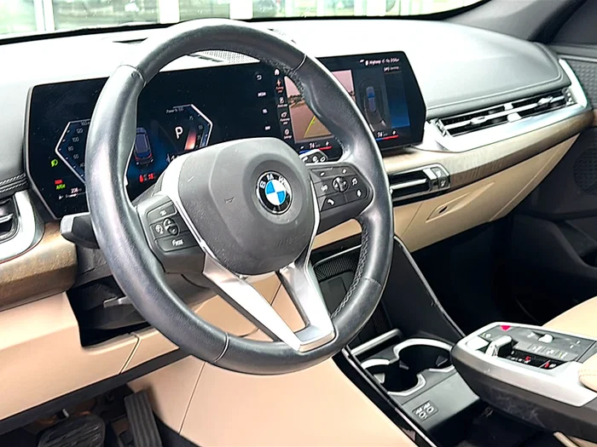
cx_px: 298
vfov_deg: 36.8
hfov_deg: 47.9
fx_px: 673
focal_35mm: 39
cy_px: 224
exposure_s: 1/82
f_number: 1.78
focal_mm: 6.86
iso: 64
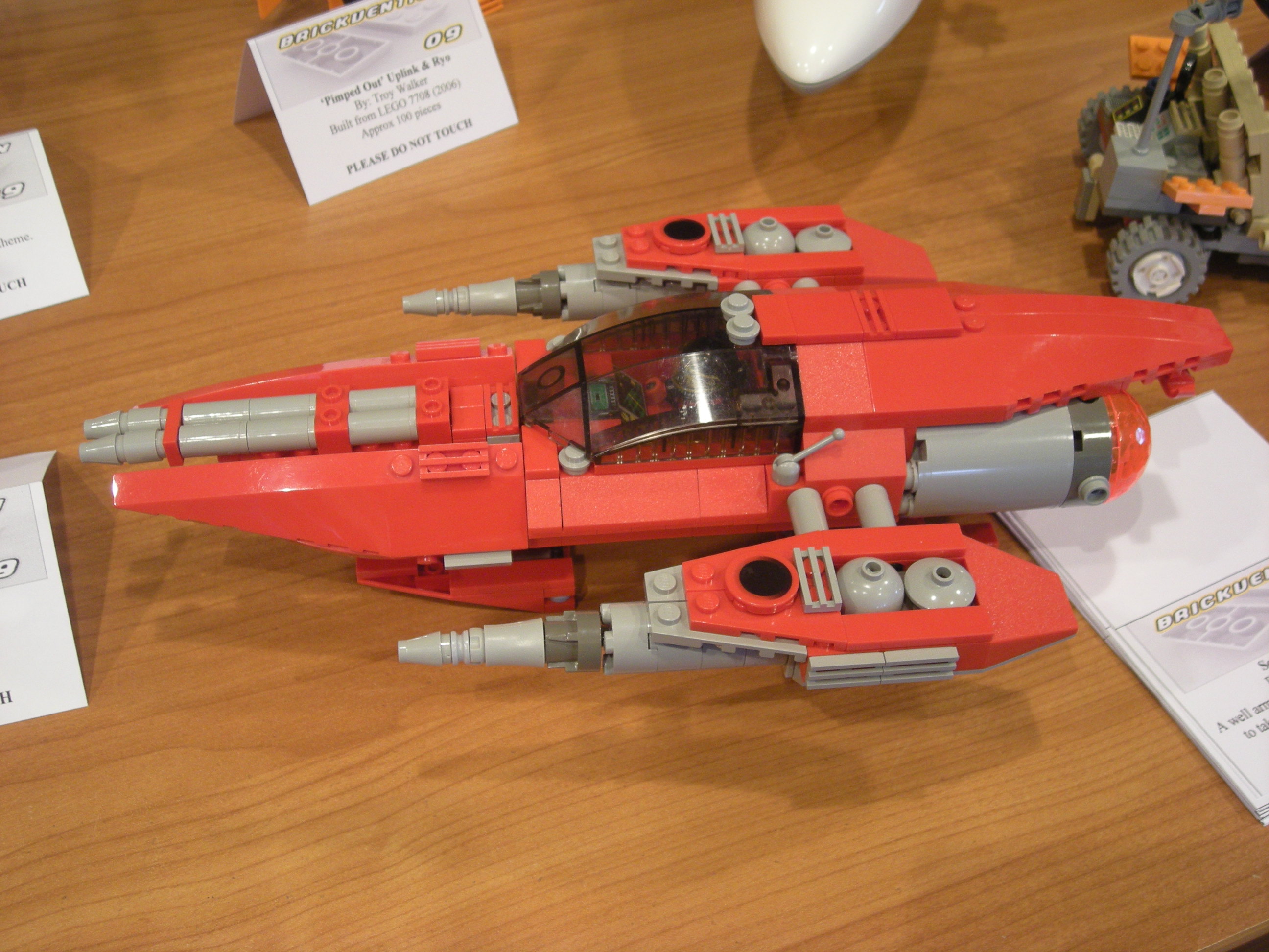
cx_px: 634
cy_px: 476
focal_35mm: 44
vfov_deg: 32.9
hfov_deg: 42.9
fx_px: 1613
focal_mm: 7.1
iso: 136
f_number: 3.1
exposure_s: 1/8.2
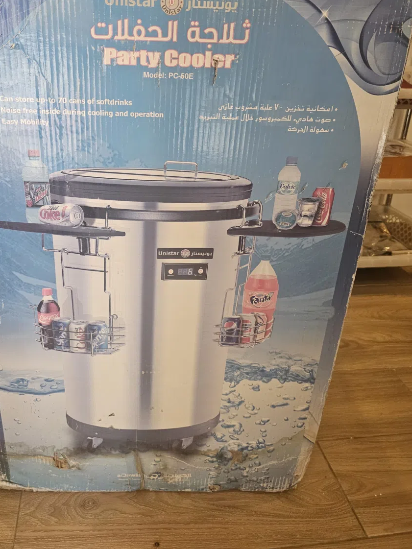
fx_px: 444
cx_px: 164
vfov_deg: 62.9
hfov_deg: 49.4
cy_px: 222
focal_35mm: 28
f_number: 1.7
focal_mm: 6.3
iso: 640
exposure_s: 1/170
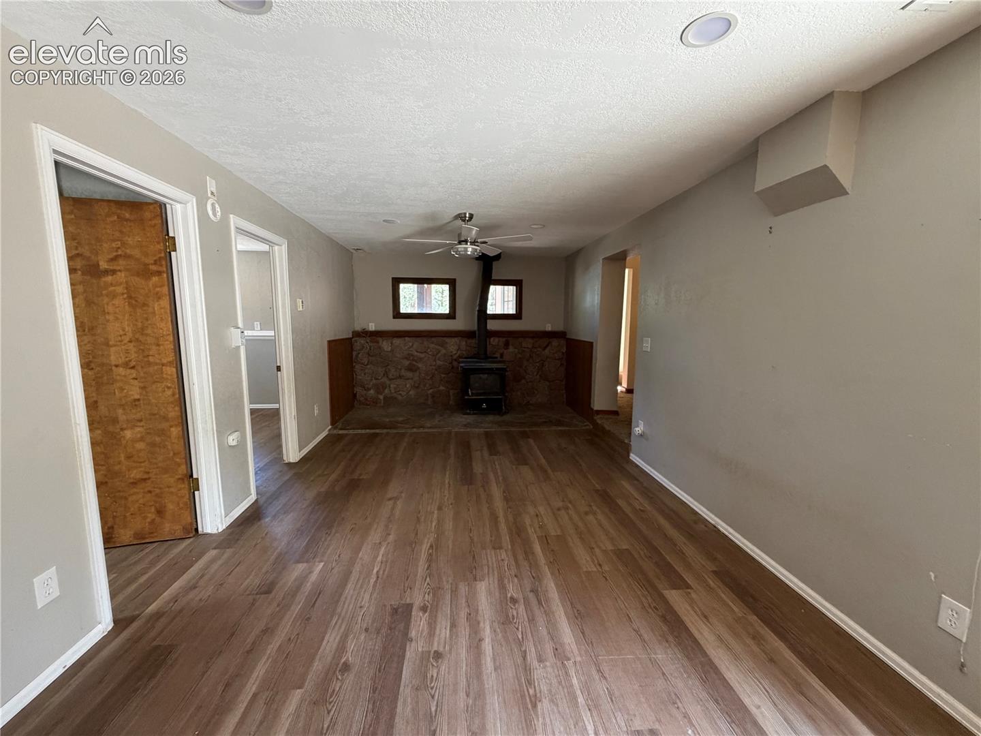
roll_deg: -0.4
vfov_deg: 85.7
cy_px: 368
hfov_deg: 102.1
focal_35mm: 14
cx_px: 490
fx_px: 397
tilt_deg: -6.7
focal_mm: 2.22
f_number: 2.2
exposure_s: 1/81
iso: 320
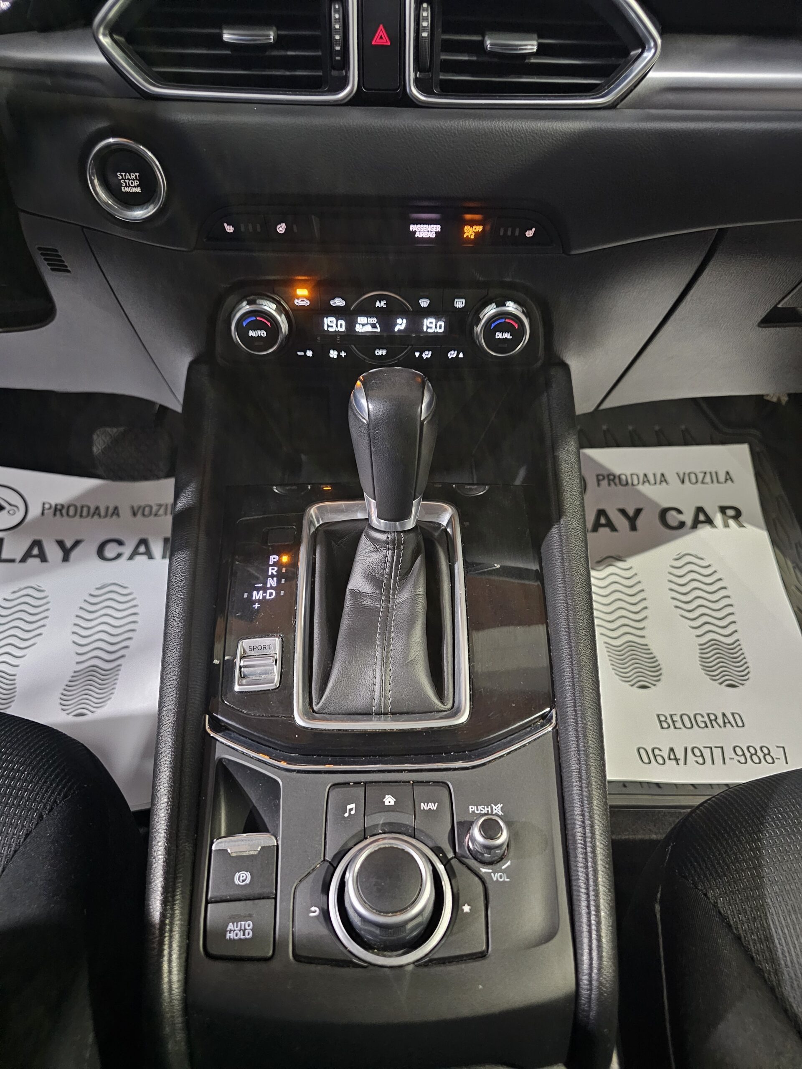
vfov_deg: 73.9
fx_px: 710
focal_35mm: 23
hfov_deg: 58.9
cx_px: 401
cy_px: 534
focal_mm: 6.3
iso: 1000
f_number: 1.7
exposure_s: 1/25
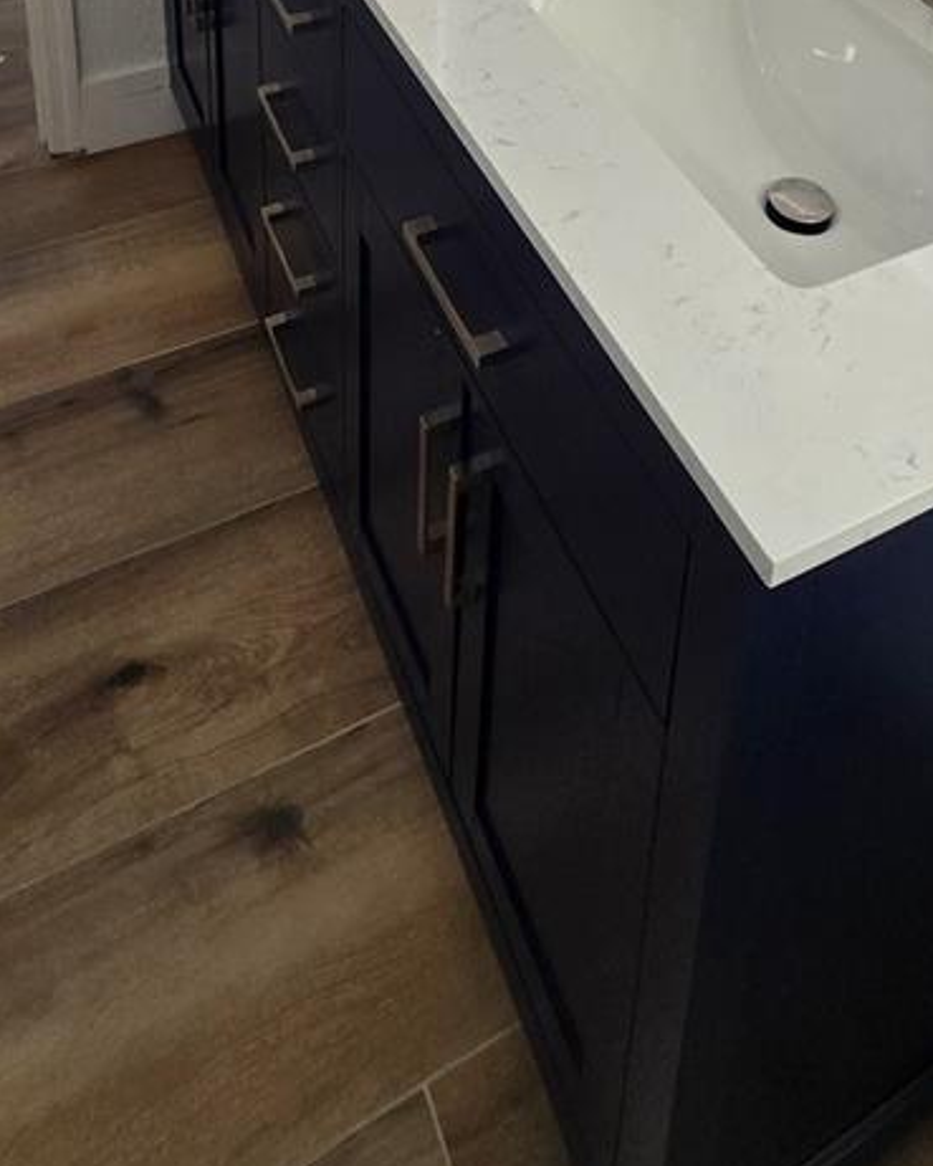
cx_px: 523
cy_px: -276
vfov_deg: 38.1
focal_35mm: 33
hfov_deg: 44.5
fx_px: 1139
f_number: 2.2
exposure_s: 1/120
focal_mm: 2.2
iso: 64
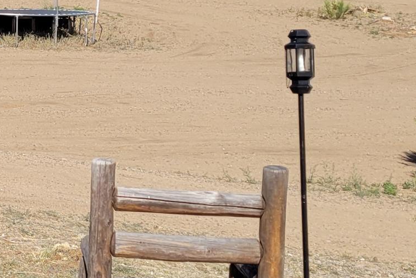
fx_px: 1248
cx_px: -124
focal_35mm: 108
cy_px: 25
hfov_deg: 17.7
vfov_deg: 12.6
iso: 40
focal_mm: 5.4
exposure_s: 1/2843
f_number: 1.8
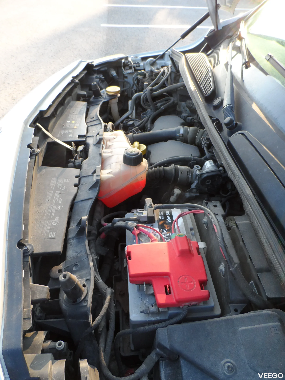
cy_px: 190
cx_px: 142
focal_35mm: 24
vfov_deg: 71.6
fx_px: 263
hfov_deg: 56.8
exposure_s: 1/90
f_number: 3.2
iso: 80
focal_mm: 4
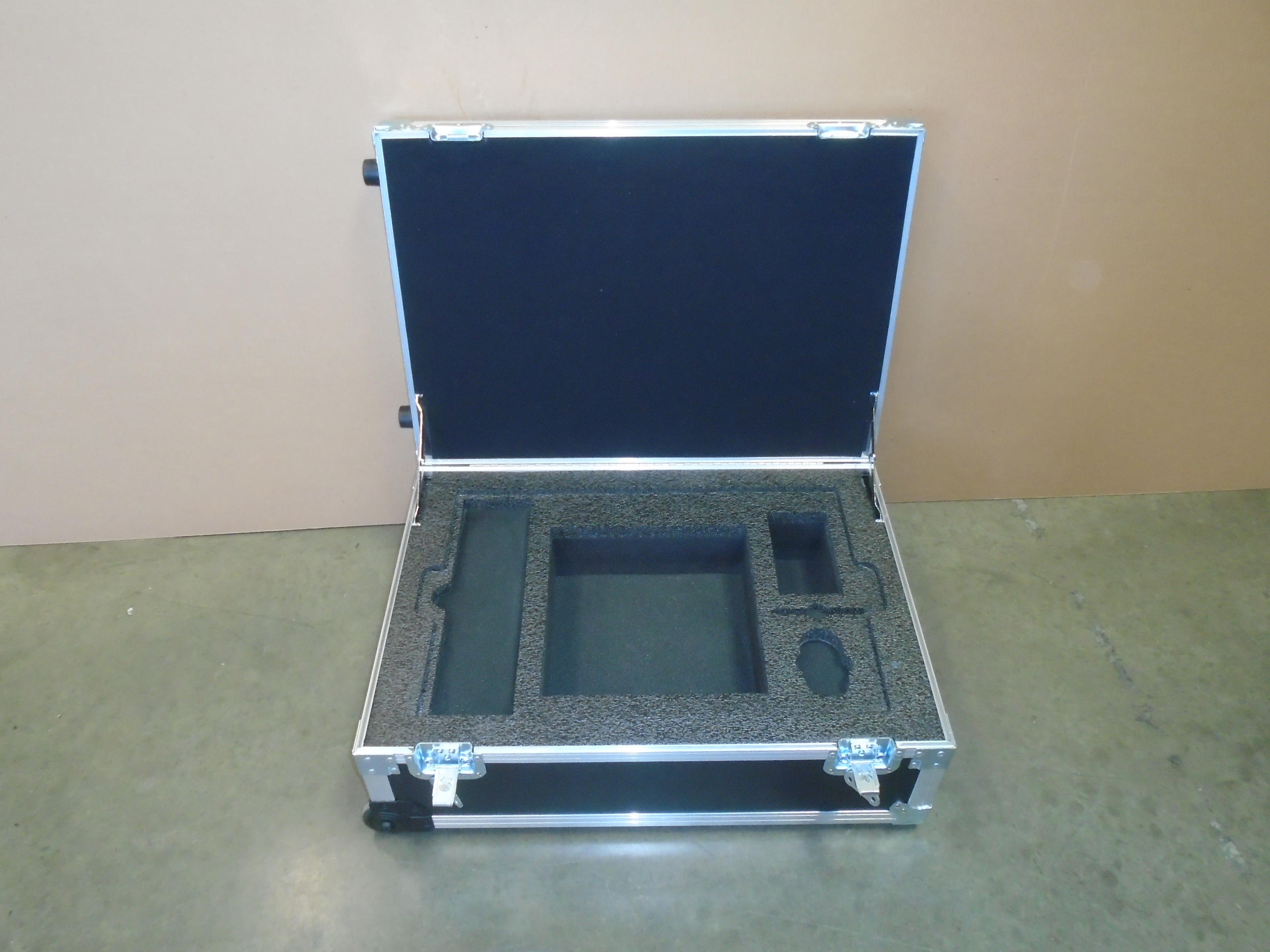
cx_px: 635
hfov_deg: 67.3
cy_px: 476
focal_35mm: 26
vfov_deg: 53.1
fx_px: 954
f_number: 3.2
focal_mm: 4.6
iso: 400
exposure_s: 1/30
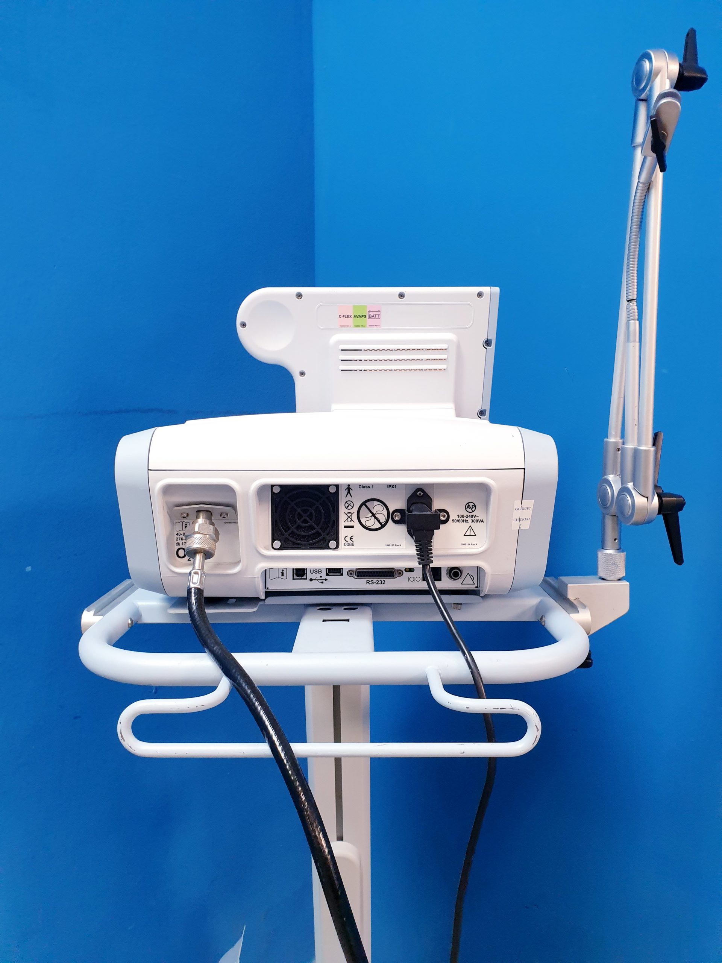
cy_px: 482
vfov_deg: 67.3
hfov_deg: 53.1
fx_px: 723
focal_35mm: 26
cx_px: 361
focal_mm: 4.3
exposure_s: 1/50
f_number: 2.4
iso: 200
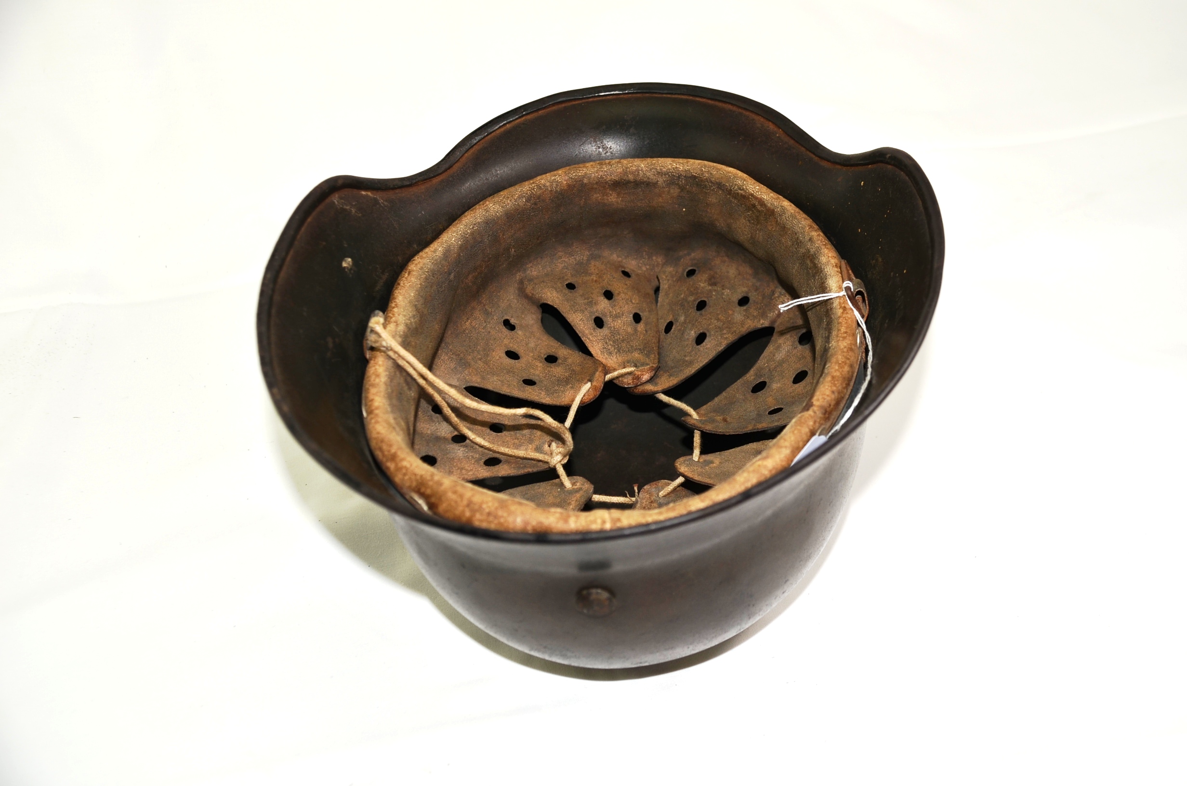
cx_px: 594
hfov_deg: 42.4
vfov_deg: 28.8
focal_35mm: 46
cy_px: 393
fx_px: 1530
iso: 100
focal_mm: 31
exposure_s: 1/250
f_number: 4.2
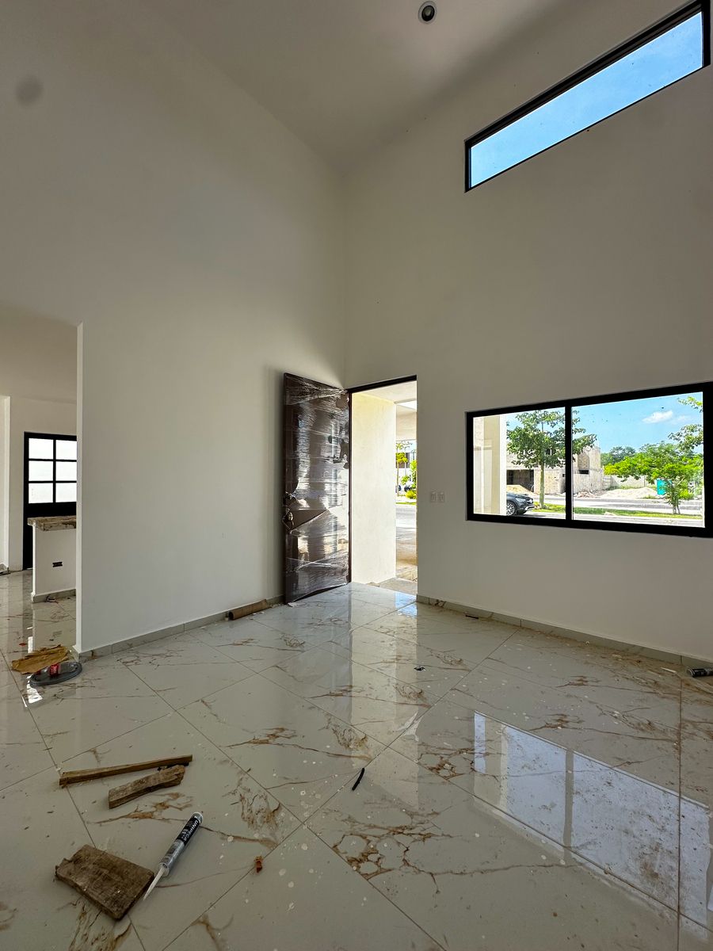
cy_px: 476
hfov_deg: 85.7
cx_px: 356
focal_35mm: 14
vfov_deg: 102.1
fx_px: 384
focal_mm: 2.22
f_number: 2.2
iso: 40
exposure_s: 1/730
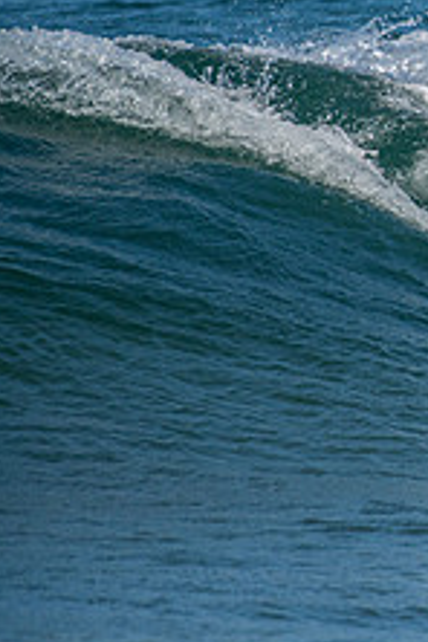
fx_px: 23324
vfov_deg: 1.6
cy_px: 111
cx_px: 769
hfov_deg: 1.1
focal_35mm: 1308
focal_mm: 500
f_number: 5.6
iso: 400
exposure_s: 1/4000
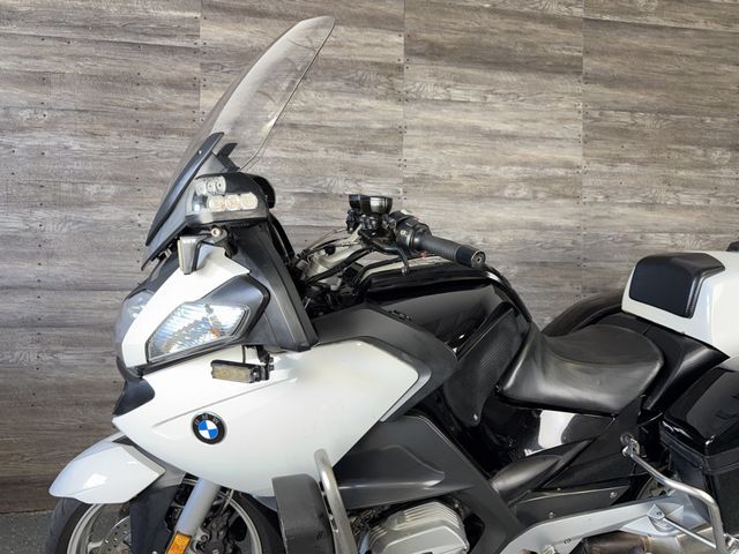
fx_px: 512
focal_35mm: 24
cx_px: 370
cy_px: 277
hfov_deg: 71.6
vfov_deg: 56.8
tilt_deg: +0.6
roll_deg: +0.1
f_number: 1.78
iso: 64
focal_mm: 6.76
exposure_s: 1/27
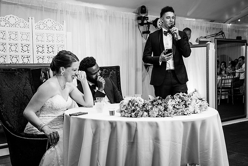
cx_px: 129
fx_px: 349
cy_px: 80
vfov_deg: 26.7
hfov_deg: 39.1
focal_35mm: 51
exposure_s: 1/100
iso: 2000
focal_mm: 47
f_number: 5.6
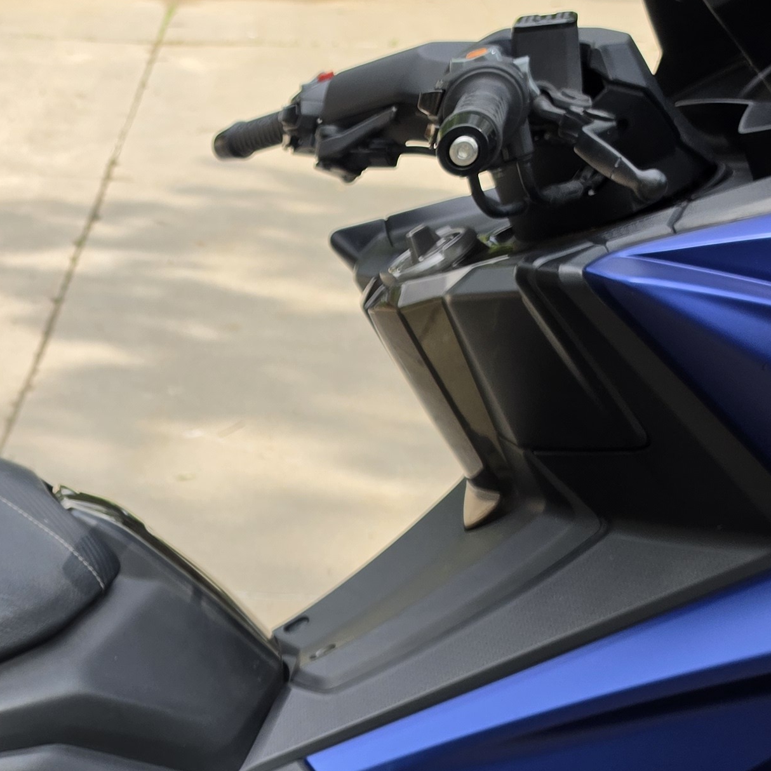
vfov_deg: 25.1
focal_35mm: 67
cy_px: 674
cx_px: -28
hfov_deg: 24.4
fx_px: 1688
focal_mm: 6.5
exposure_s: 1/3067
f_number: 1.4
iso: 64
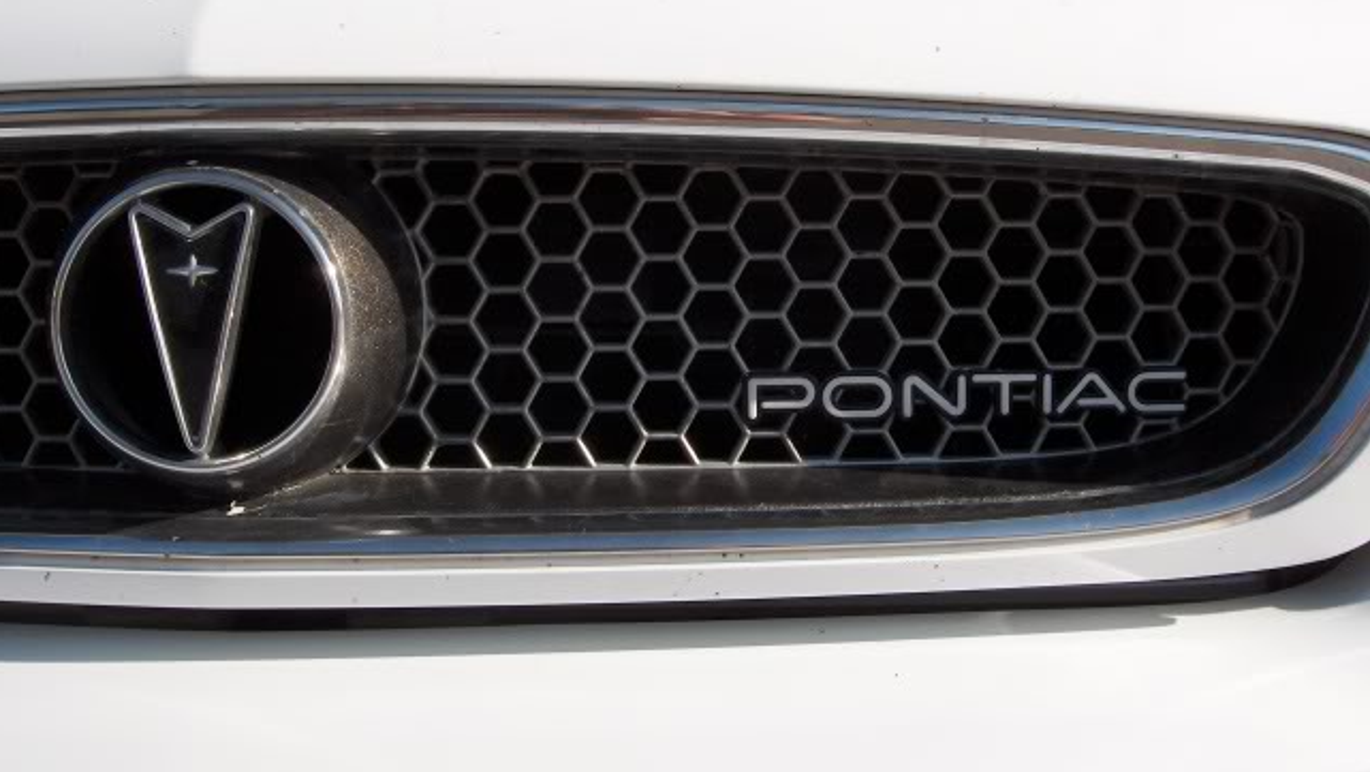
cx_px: 680
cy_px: 272
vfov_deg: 27.6
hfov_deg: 47.3
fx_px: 1563
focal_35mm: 43
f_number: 4.8
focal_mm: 8
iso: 100
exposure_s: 1/613
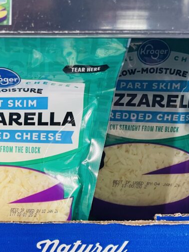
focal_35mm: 53
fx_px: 386
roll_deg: +1.5
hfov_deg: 26.1
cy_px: 213
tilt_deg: -26.5
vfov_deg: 34.6
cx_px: -1
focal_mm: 4.2
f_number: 1.6
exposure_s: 1/60
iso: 80
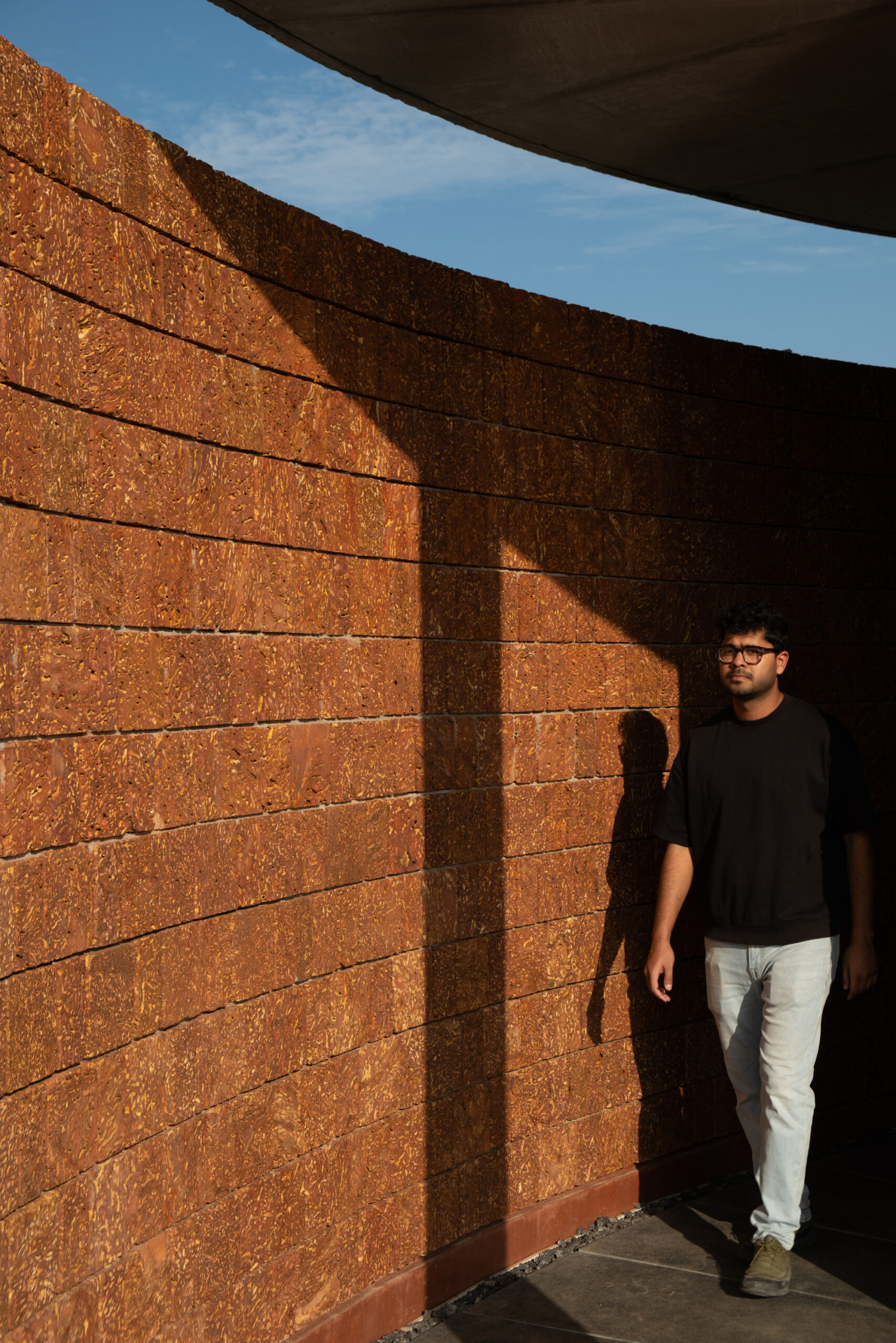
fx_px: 1754
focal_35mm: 47
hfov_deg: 28.7
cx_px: 448
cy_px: 672
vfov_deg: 41.9
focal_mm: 31.5
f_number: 6.4
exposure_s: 1/240
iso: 125
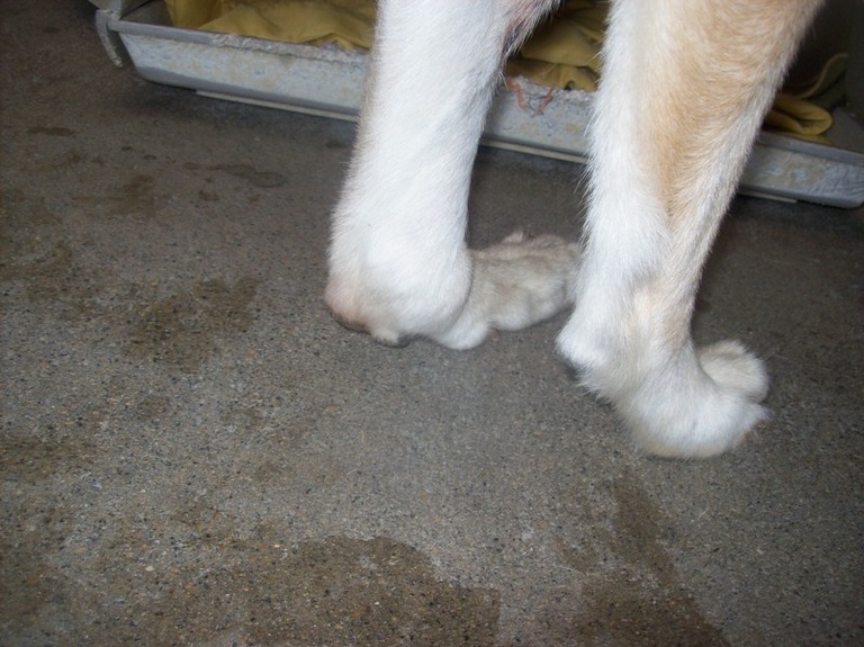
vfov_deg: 39.6
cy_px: 324
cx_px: 432
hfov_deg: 51.4
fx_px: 898
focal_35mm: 36
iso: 80
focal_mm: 6
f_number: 2.7
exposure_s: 1/64
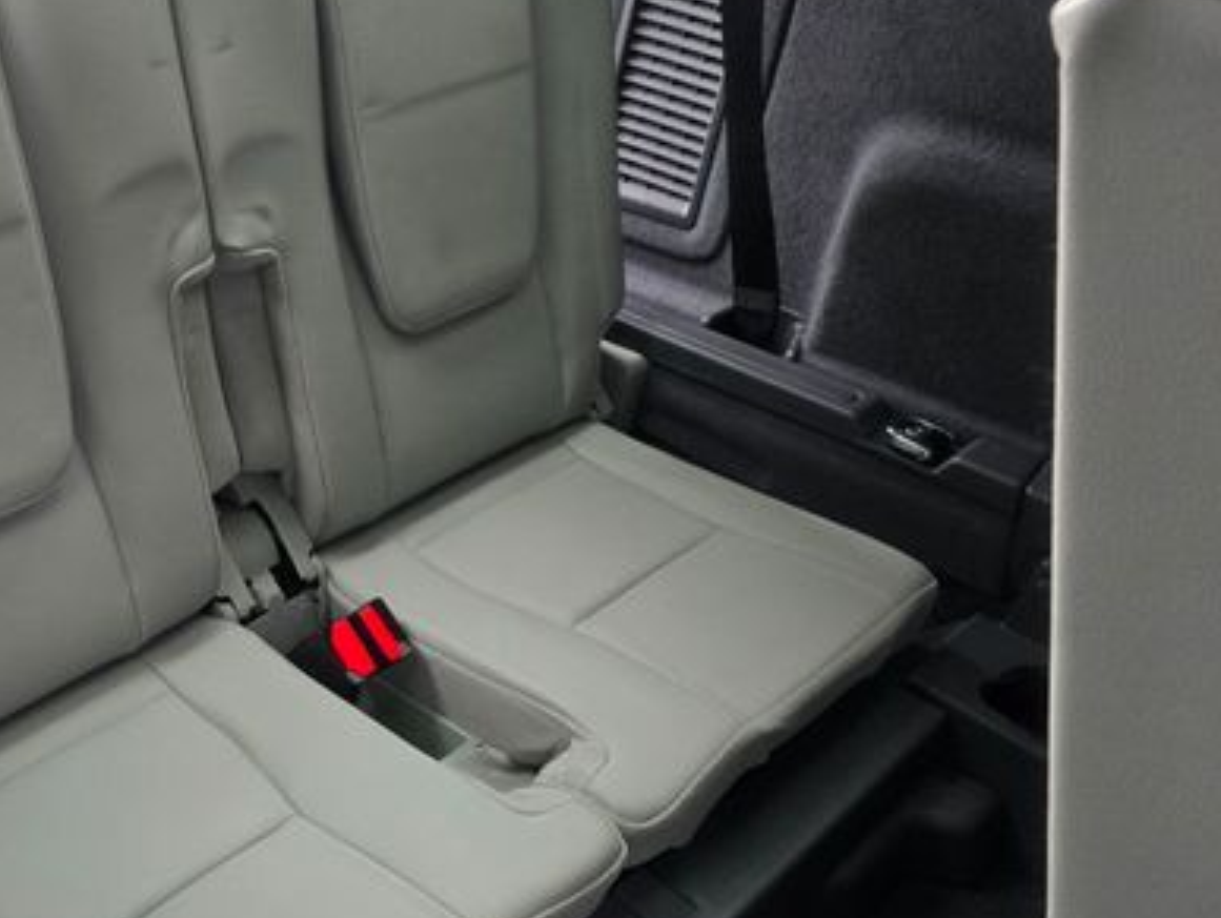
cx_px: 243
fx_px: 1342
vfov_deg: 37.7
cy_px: 511
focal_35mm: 38
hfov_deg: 46.4
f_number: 1.7
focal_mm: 6.3
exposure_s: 1/120
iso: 500
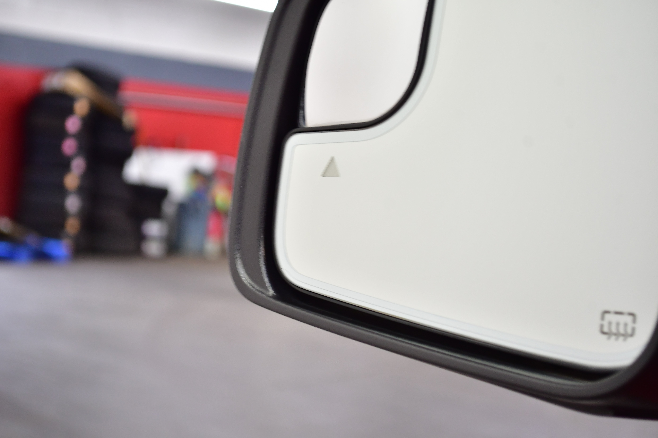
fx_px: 1508
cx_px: 329
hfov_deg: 24.6
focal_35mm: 82
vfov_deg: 16.6
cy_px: 219
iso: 900
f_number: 5.6
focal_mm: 55
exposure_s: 1/40
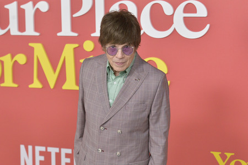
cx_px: 124
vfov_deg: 17.1
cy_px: 82
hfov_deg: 25.4
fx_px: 551
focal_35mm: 80
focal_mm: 80
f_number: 6.3
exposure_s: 1/320
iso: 2000
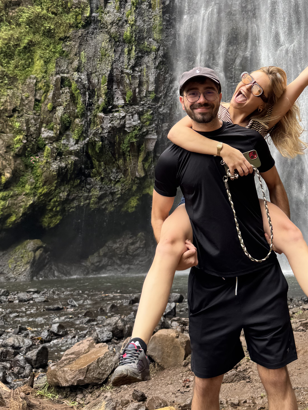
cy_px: 91
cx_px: 197
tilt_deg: +15.2
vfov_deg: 39.1
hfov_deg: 30.7
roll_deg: +2.3
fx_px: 558
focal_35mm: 47
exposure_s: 1/340
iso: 80
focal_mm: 6.76
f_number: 1.78
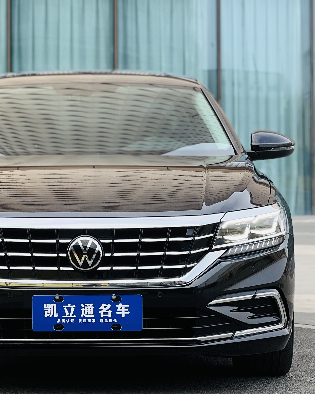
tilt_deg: -0.6
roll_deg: +0.2
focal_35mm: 107
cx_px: 85
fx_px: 1247
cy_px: 192
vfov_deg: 17.9
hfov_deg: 14.4
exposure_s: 1/122
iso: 20
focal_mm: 9
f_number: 2.8
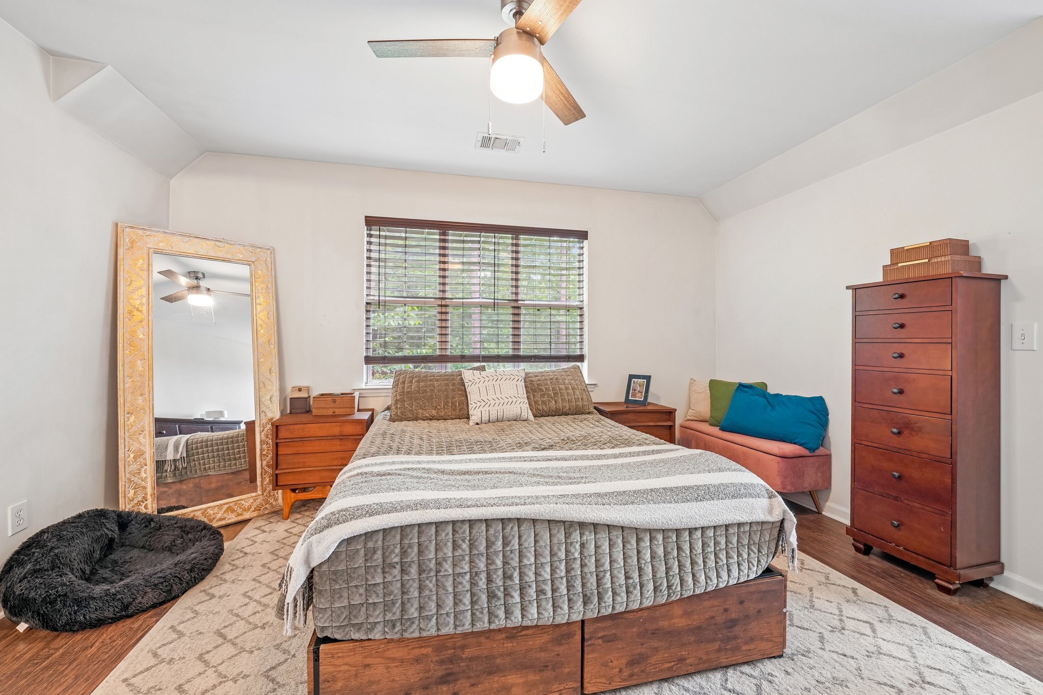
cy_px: 348
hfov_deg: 104.3
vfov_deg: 81.2
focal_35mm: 14
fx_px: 406
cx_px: 522
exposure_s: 1/8
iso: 400
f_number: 8
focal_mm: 14
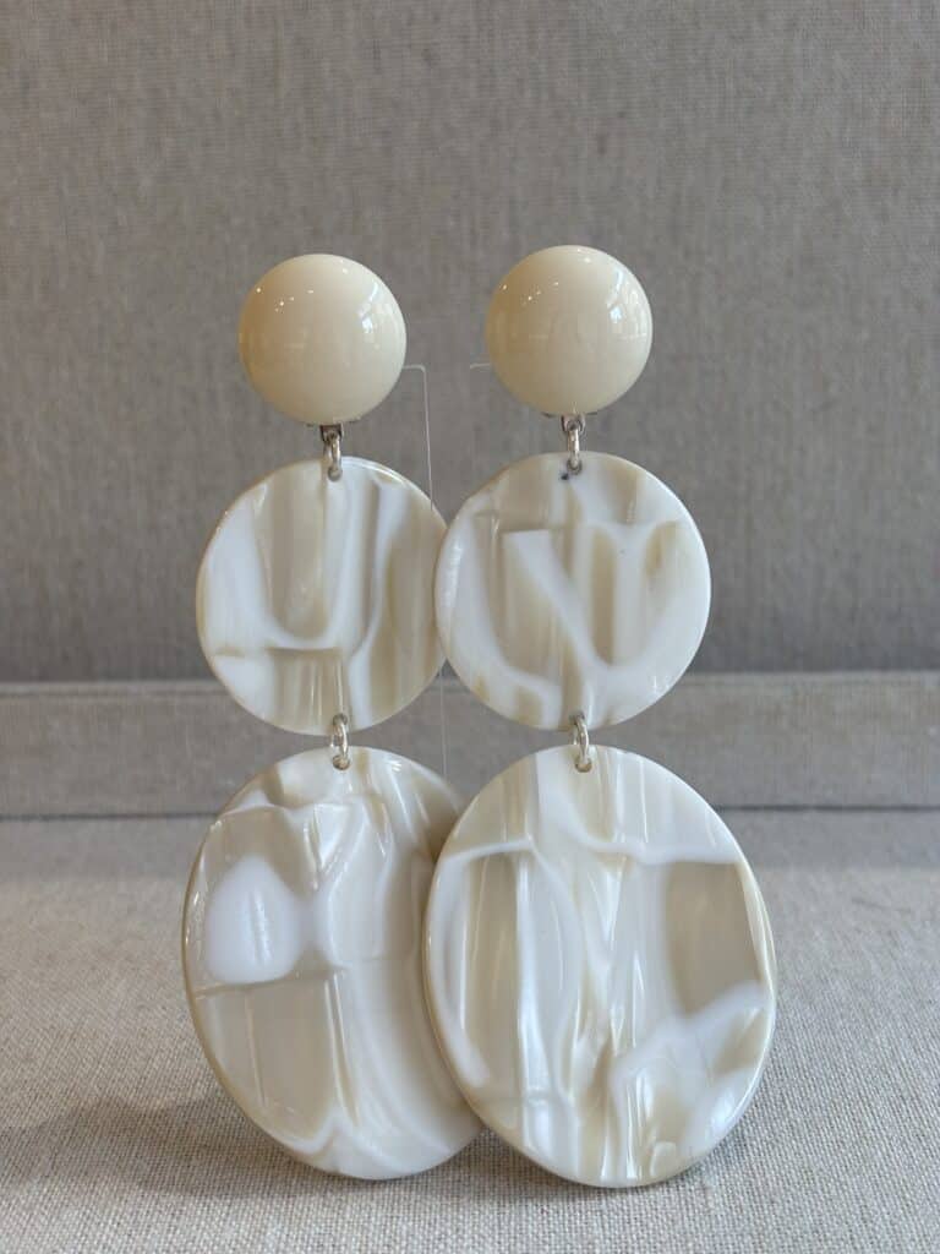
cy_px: 627
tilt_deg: -14.3
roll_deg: -0.2
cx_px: 470
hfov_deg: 28.0
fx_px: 1883
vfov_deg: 36.8
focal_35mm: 52
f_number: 1.6
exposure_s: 1/104
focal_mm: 5.96
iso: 25
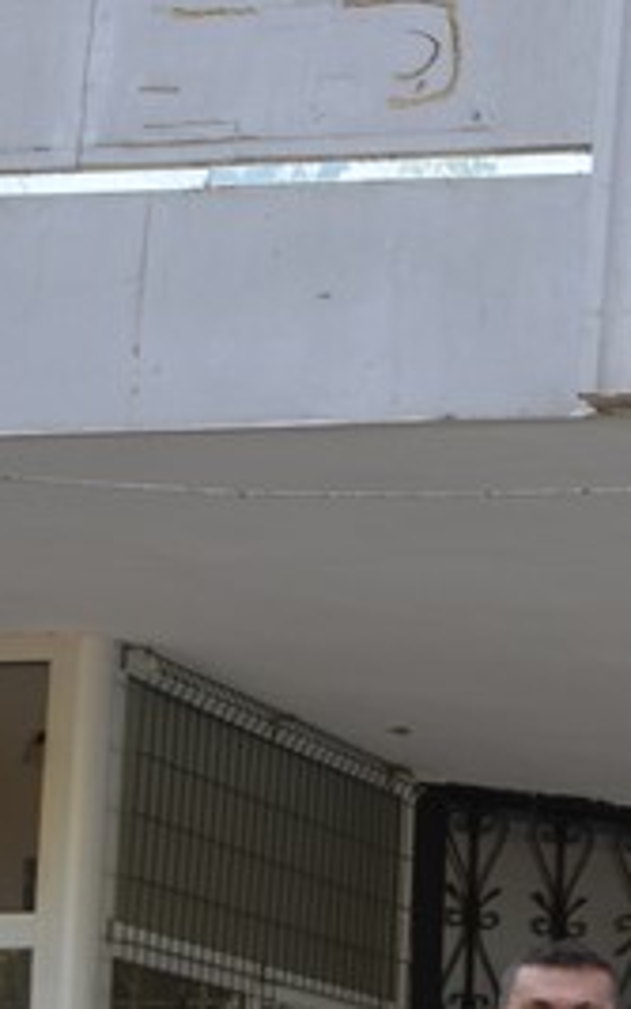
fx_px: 3108
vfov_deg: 18.1
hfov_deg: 9.6
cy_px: 950
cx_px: 1738
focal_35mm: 113
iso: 200
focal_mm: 18
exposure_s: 1/160
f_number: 6.3
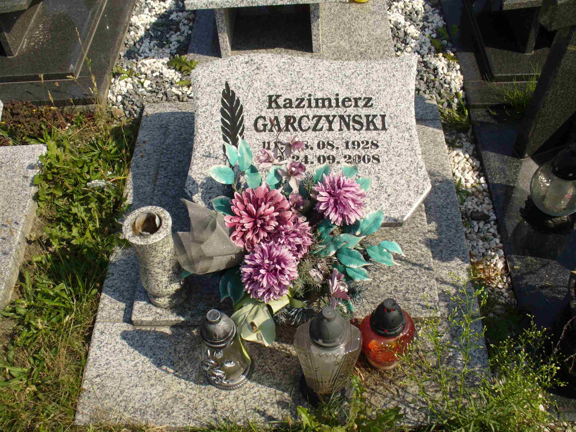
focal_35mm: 37
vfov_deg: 38.7
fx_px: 616
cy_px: 216
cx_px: 288
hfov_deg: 50.1
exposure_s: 1/400
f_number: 5.6
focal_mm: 6.1
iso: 80
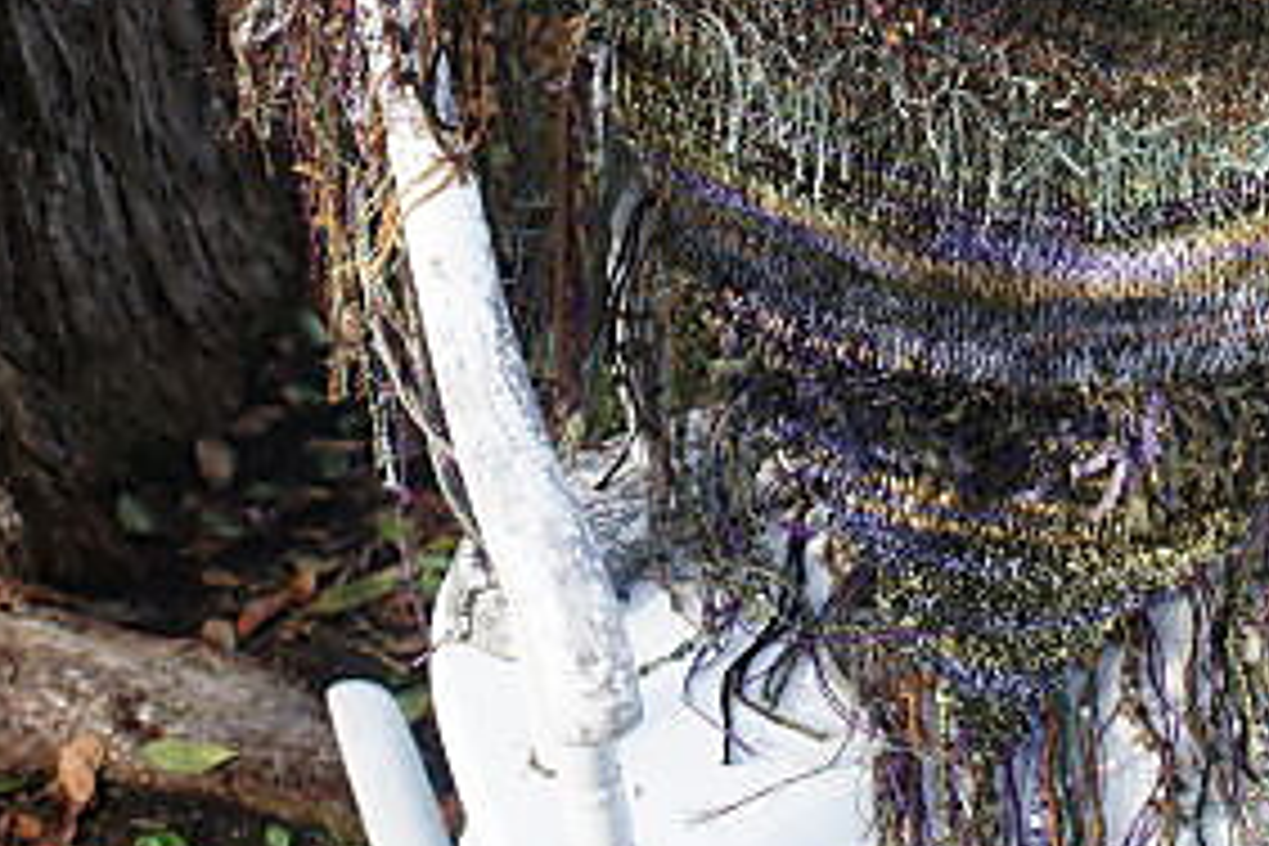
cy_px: 209
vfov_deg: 13.4
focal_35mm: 102
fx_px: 3595
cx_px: 886
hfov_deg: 19.9
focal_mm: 30
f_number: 4
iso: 200
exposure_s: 1/160
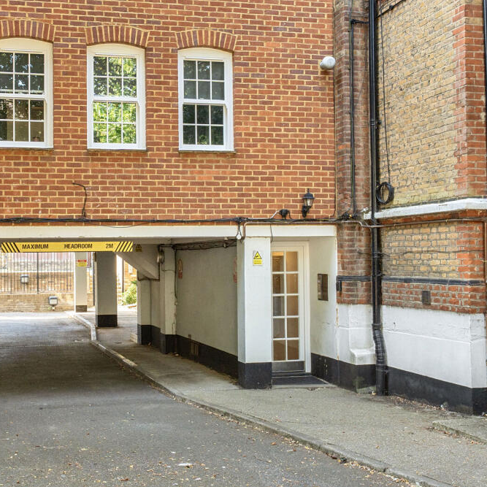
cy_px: 245
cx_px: 142
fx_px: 748
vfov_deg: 36.1
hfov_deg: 35.5
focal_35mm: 47
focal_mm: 24
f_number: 8
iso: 400
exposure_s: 1/80
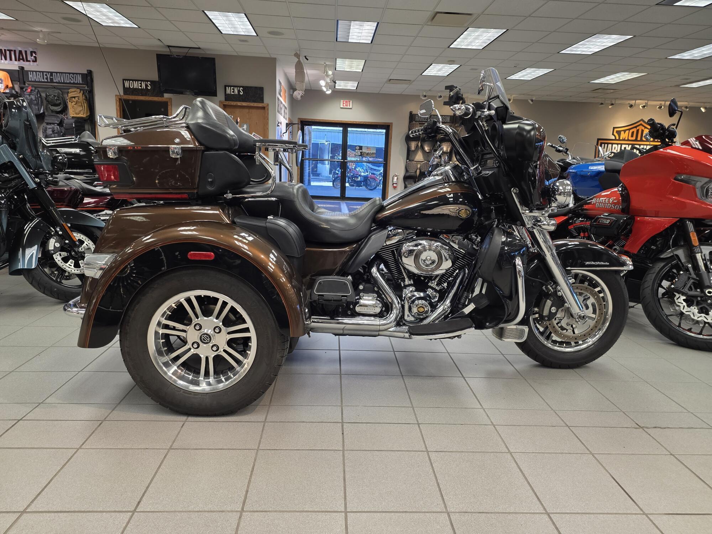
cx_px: 356
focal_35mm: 23
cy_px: 267
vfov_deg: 58.9
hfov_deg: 73.9
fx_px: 473
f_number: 1.7
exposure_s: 1/120
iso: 200
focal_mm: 6.25
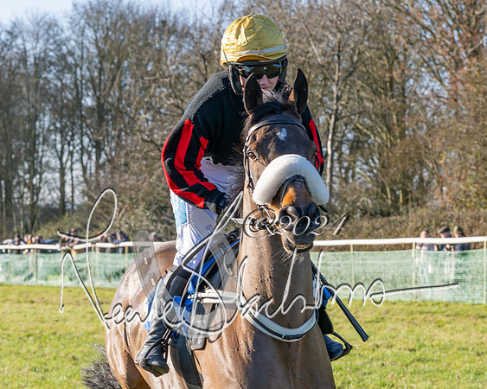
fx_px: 1793
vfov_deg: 12.4
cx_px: 144
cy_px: 221
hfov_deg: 15.4
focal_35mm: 124
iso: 400
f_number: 5
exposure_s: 1/1250
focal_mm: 62
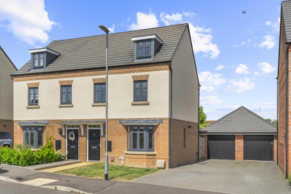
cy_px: 97
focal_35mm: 35
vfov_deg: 37.9
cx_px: 146
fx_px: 283
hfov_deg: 54.4
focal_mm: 35
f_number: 8
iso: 320
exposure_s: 1/400
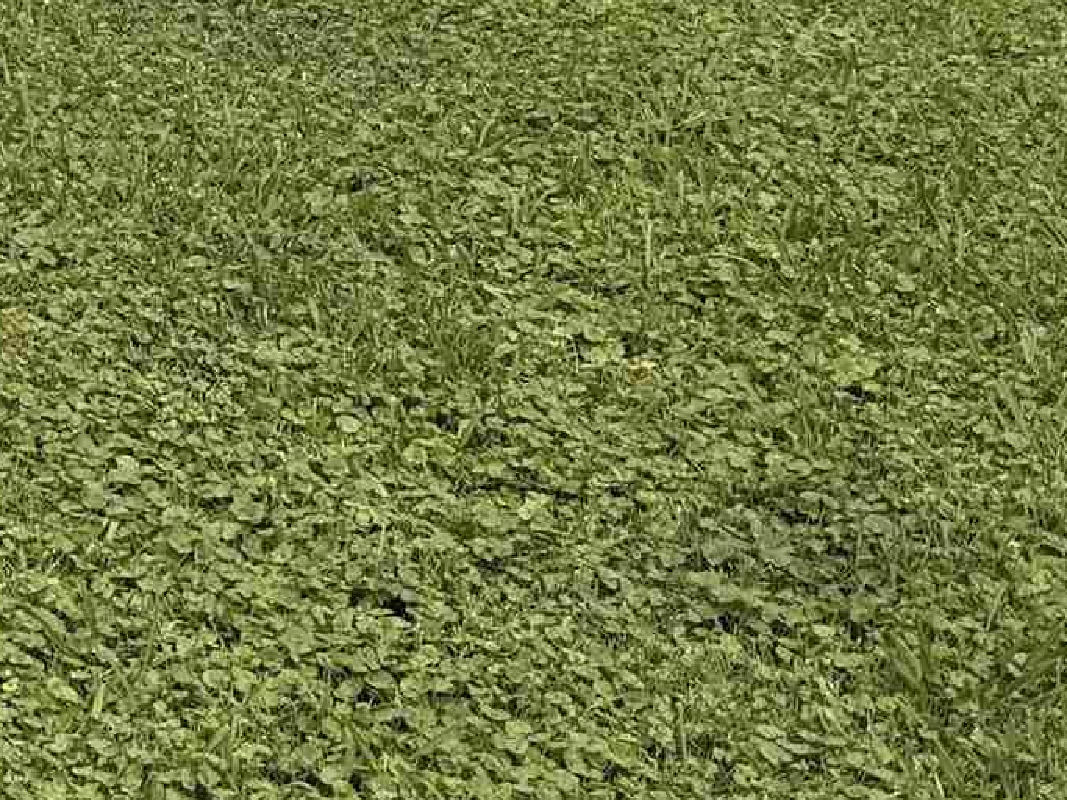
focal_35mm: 108
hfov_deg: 15.0
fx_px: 3328
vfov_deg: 12.2
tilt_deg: -2.1
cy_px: -766
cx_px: -1022
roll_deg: +0.8
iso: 80
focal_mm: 6.76
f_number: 1.78
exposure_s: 1/6711
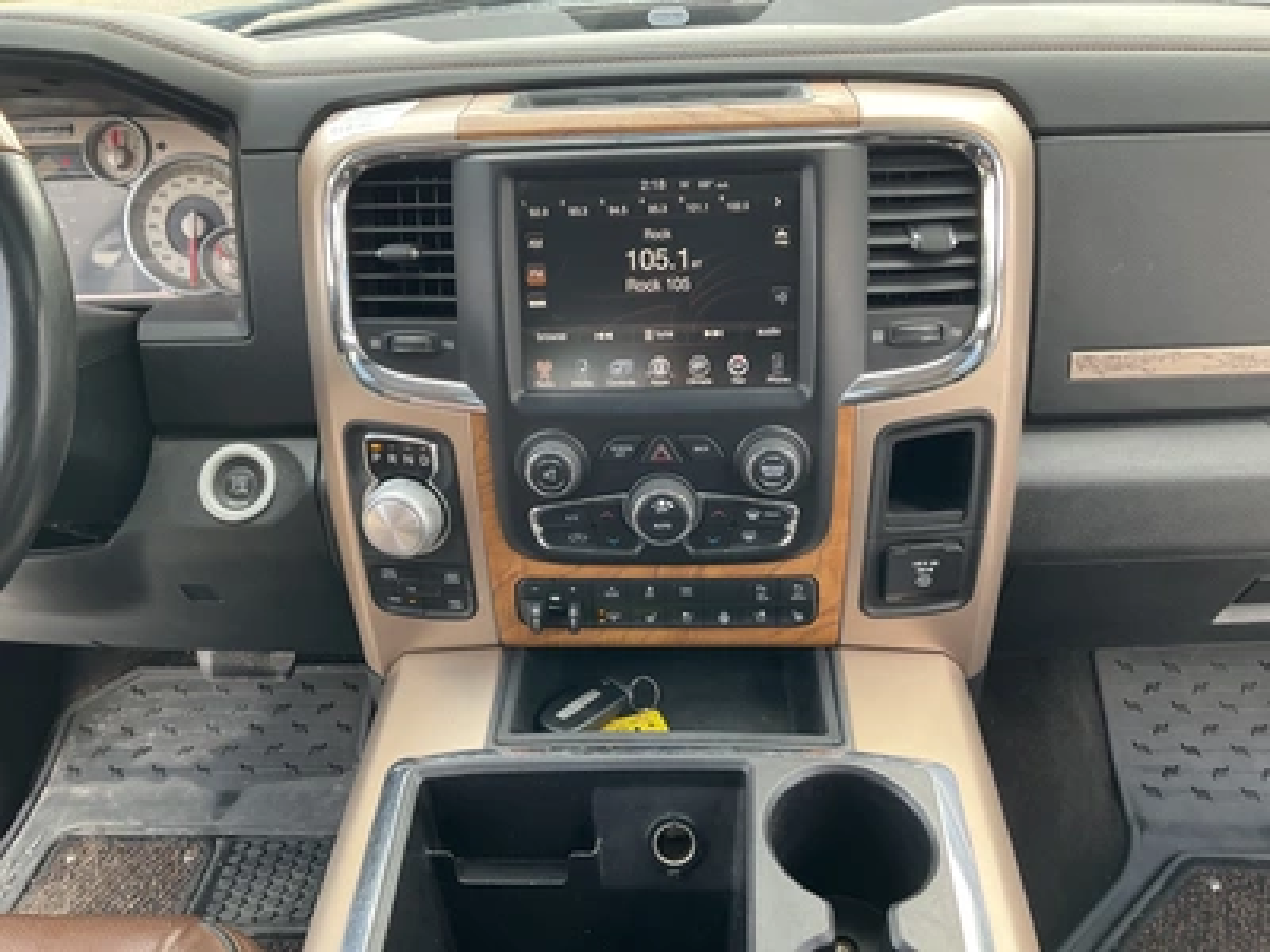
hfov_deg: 61.7
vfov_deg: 48.2
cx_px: 635
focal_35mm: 29
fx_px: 1064
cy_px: 476
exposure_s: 1/122
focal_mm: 3
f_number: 1.8
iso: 50
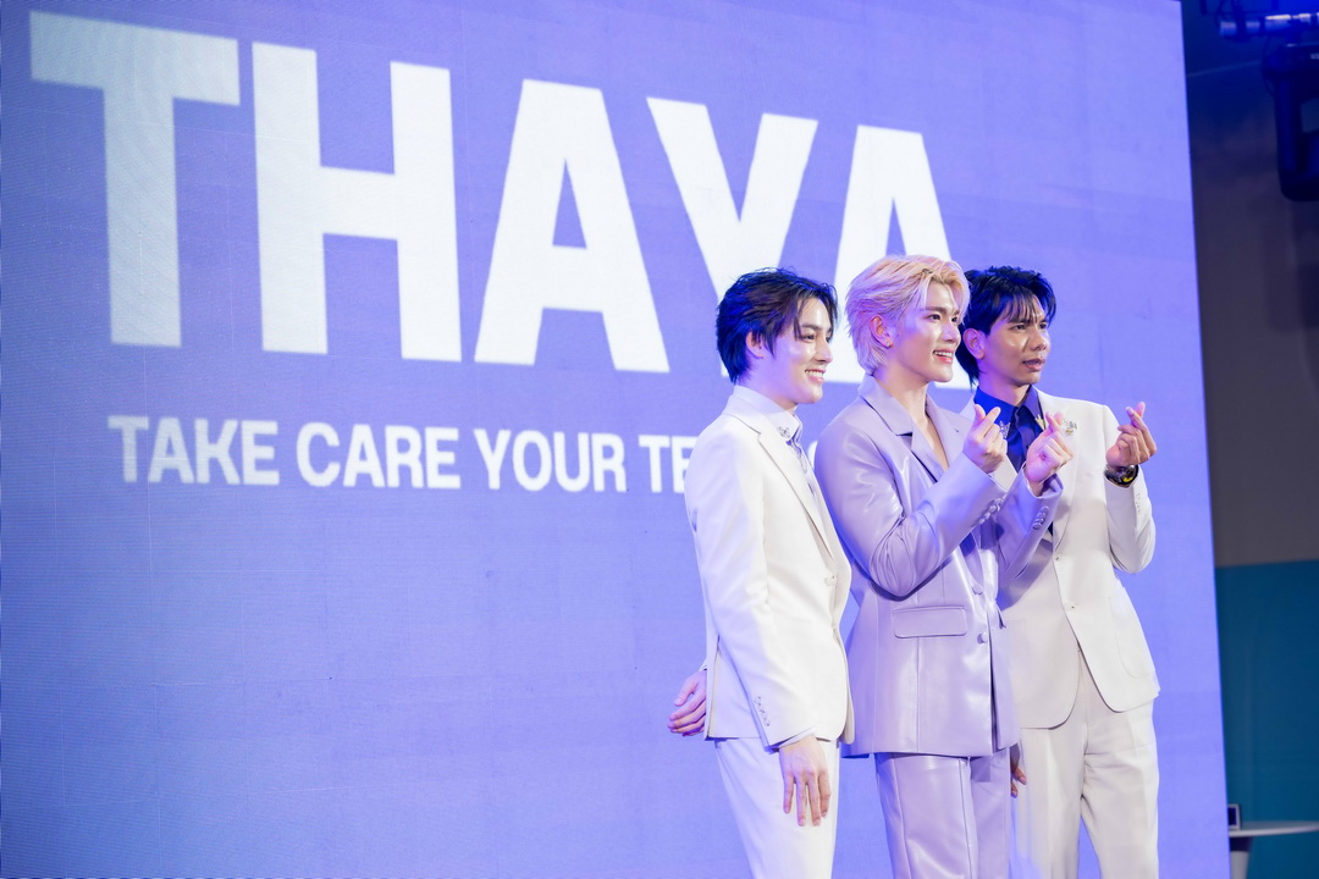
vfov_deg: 15.2
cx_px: 660
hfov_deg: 22.6
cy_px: 440
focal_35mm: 90
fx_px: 3297
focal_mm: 90
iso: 500
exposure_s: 1/200
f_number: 4
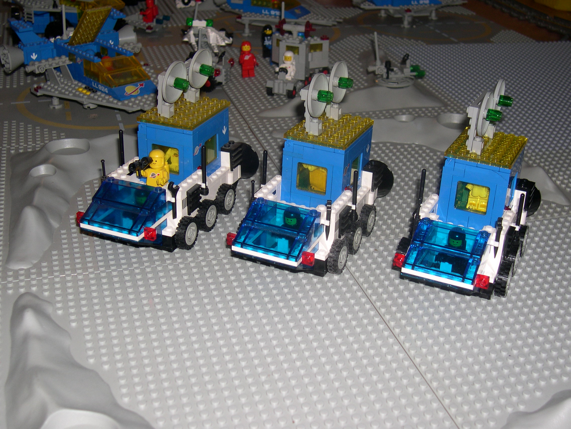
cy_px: 214
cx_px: 286
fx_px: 775
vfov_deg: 30.9
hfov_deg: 40.4
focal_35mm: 47
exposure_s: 1/60
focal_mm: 10.1
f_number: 3.1
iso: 100
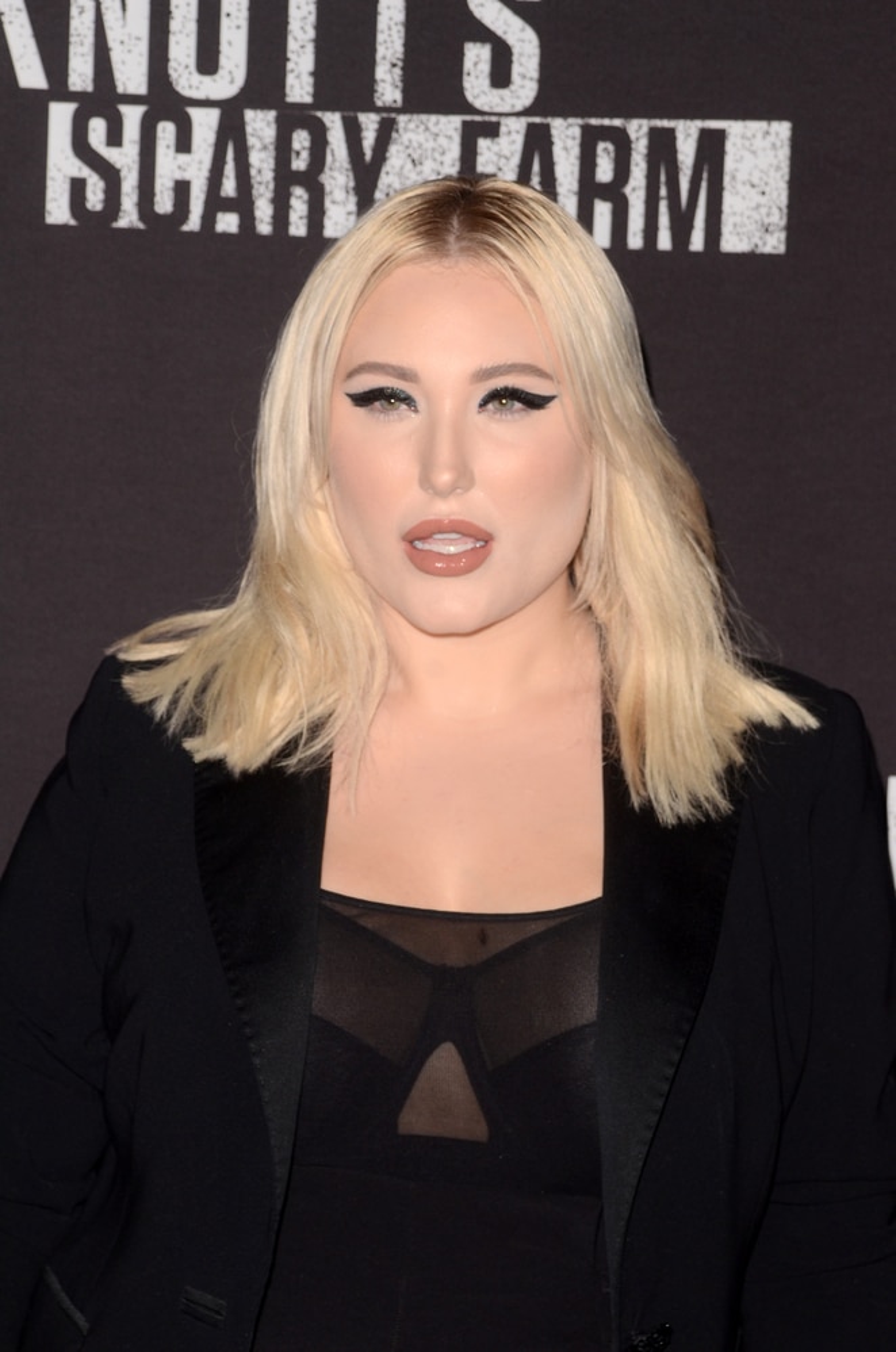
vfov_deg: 14.4
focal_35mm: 142
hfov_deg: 9.6
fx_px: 5342
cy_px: 676
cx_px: 448
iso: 400
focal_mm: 95
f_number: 9
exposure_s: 1/250
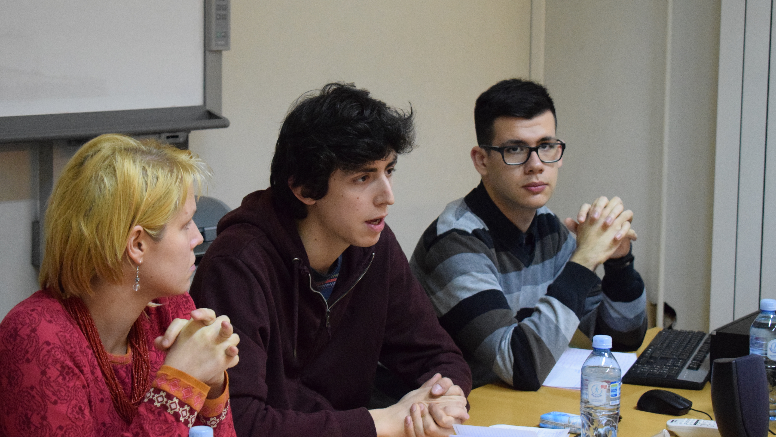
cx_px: 390
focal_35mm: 76
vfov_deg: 15.9
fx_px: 1564
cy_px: 183
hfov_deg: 27.9
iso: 5600
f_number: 5.3
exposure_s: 1/60
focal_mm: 48
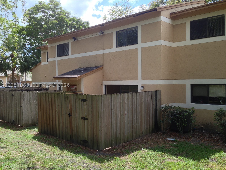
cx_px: 113
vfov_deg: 42.9
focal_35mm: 33
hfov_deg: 55.4
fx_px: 215
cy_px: 85
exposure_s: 1/502
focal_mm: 4.13
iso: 50
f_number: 2.4
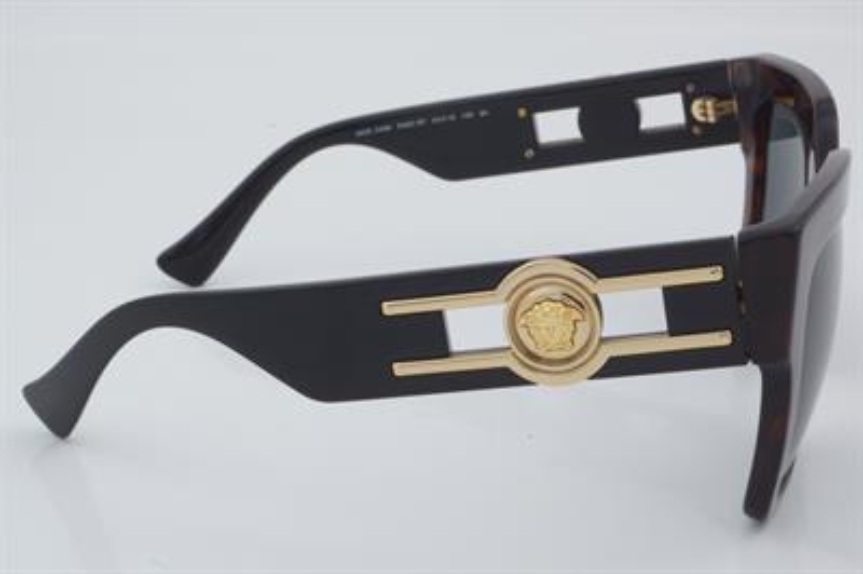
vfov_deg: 18.2
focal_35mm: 75
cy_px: 287
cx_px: 432
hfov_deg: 27.0
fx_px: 1796
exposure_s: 1/3
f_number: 32
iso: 100
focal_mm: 50
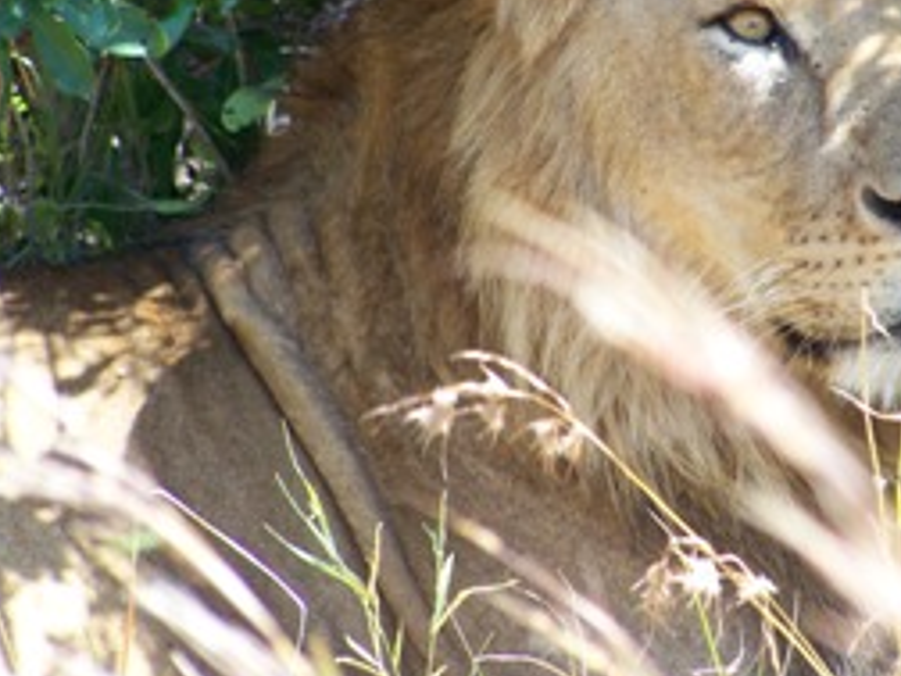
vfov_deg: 3.2
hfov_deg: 4.3
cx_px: 672
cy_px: 165
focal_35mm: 459
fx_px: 11947
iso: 64
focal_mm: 42.8
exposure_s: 1/160
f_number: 3.3
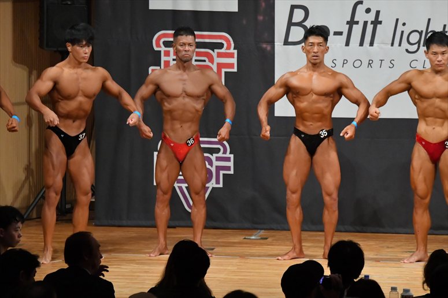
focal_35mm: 255
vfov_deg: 5.4
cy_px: 149
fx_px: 3172
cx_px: 224
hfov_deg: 8.1
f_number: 5.6
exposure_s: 1/400
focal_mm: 170
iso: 8000
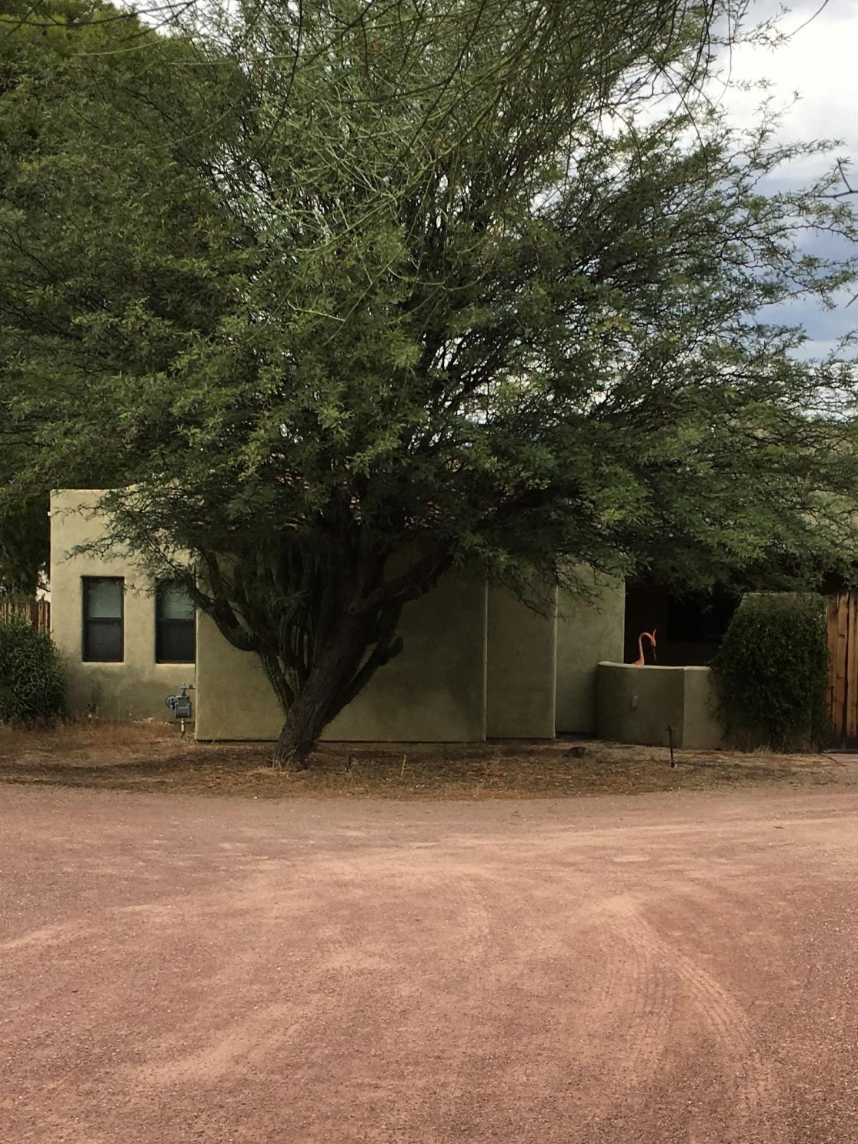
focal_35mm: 39
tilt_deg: -2.5
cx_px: 539
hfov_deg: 36.6
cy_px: 677
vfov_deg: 47.6
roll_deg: -1.1
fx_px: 1289
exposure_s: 1/641
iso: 25
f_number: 2.2
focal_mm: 4.15
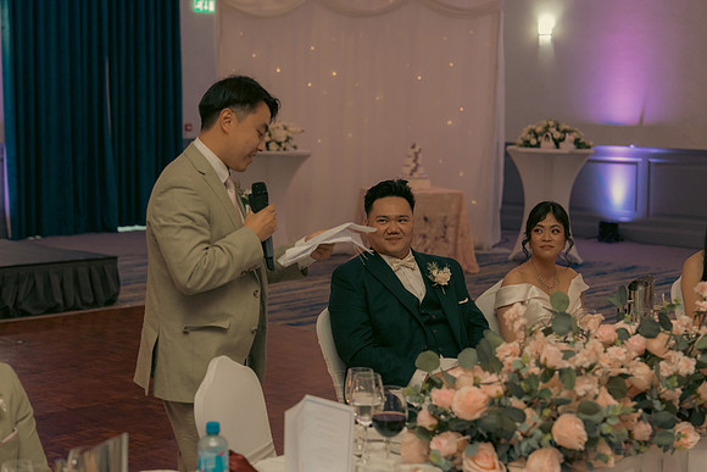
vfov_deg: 19.5
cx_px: 354
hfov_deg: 28.8
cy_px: 236
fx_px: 1375
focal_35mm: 70
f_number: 3.5
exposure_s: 1/160
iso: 2500
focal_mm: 70
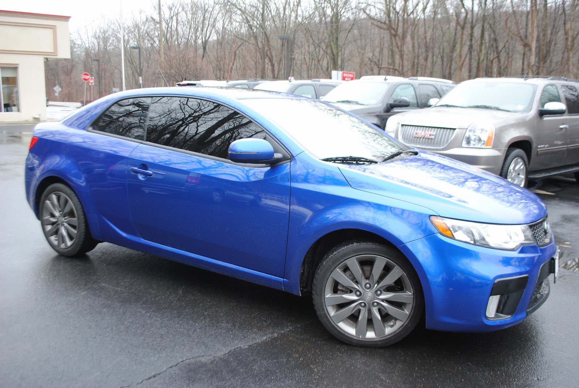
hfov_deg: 61.9
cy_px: 194
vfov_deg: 43.7
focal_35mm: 30
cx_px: 290
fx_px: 483
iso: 200
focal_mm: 20
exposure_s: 1/80
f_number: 4.5
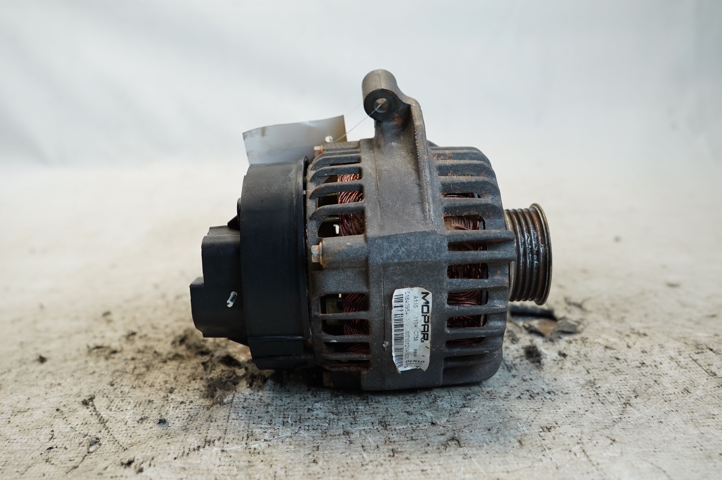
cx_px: 361
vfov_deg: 36.8
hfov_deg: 53.2
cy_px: 240
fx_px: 721
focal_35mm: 36
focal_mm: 24
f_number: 4
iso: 250
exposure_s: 1/60
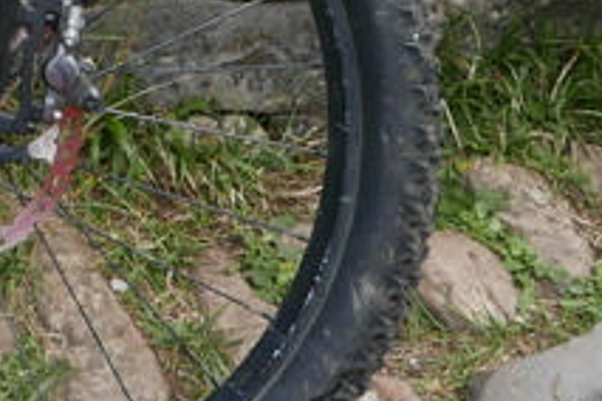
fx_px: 2257
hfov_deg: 14.0
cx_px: -352
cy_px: -395
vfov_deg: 9.5
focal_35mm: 135
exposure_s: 1/125
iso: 200
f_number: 5.6
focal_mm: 10.9
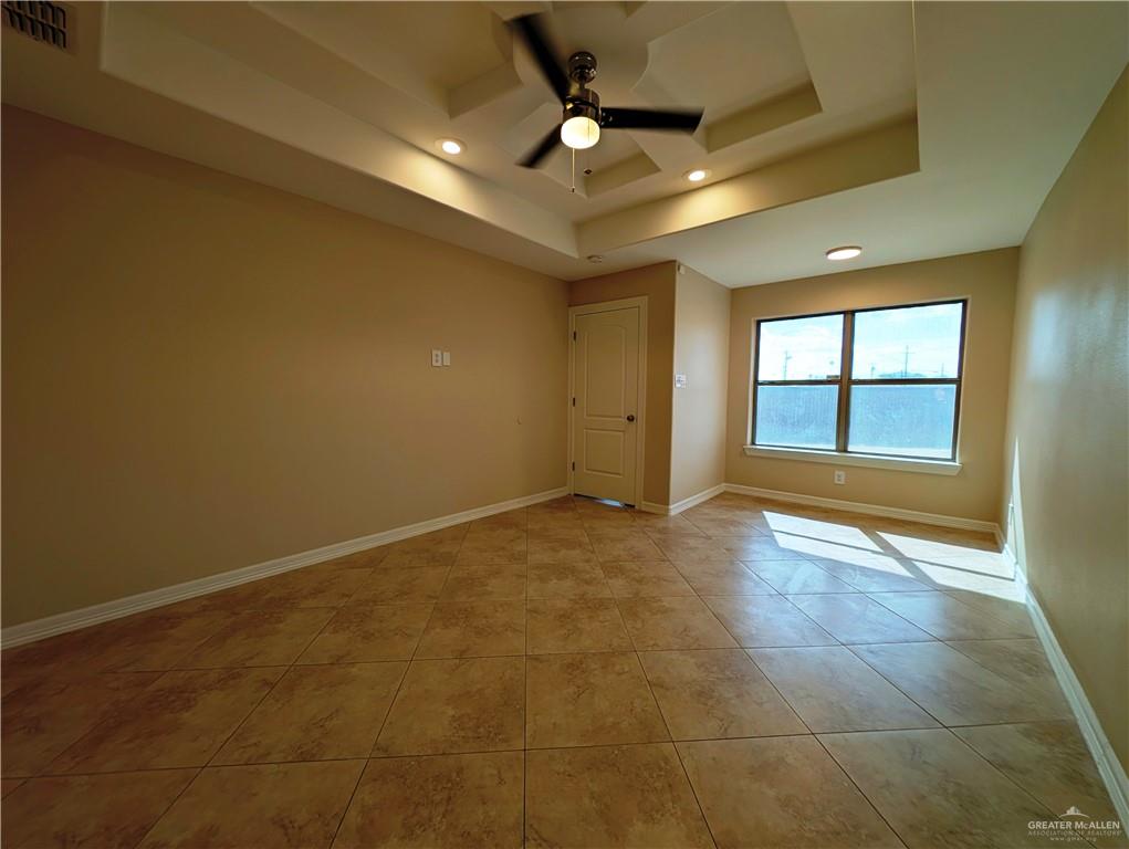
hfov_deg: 110.5
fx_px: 392
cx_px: 564
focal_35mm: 12
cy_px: 424
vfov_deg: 94.6
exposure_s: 1/120
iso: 50
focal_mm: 2.23
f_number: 1.95
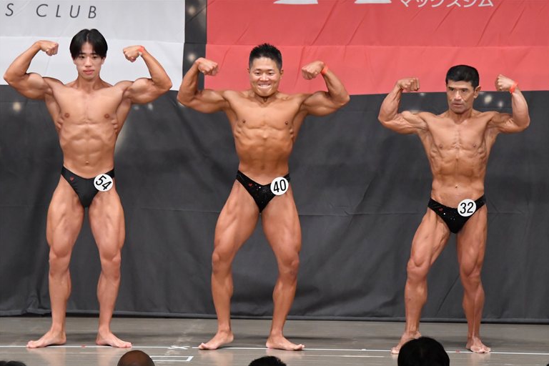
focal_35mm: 227
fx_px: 3461
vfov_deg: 6.1
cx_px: 275
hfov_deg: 9.1
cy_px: 184
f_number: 5.6
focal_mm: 150
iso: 6400
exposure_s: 1/400
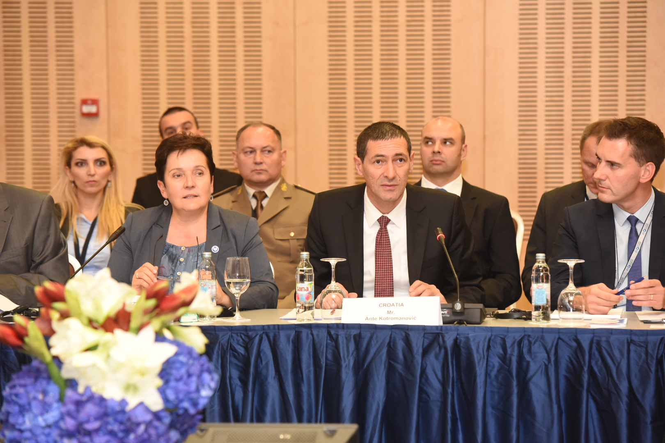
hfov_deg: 13.7
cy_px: 222
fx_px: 2771
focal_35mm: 150
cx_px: 332
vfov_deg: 9.1
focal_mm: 150
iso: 3200
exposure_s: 1/80
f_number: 5.6
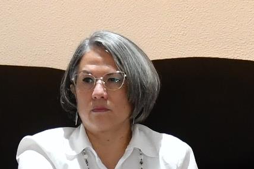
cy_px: 161
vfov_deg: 2.8
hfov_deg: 4.2
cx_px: 200
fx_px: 3476
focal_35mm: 493
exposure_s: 1/100
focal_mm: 50
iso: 1250
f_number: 5.6
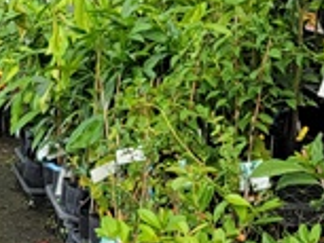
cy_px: -256
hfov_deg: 10.7
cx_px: -316
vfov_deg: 8.3
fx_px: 1592
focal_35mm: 170
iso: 40
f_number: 1.8
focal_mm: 5.4
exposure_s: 1/579
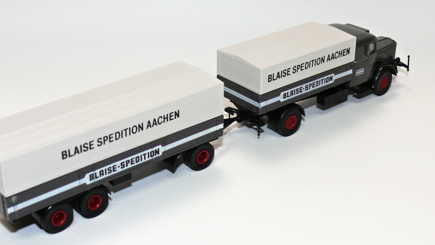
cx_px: 192
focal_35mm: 63
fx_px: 727
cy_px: 128
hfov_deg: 33.3
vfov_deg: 19.1
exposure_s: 1/30
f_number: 4
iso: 100
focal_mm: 9.1
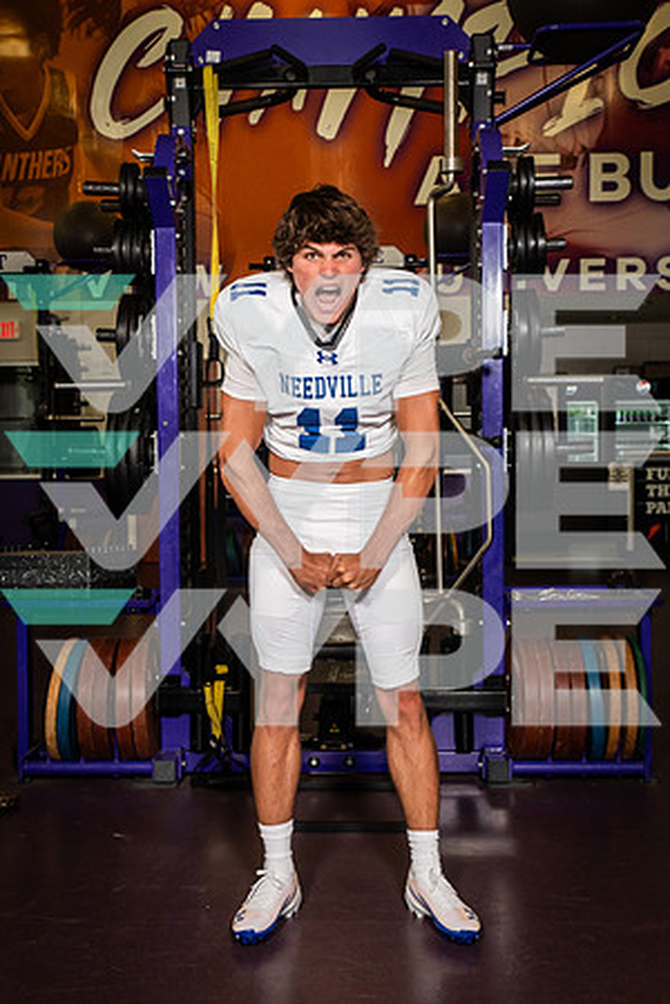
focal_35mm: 46
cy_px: 502
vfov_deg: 42.7
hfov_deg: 29.2
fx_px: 1284
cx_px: 335
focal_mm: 46
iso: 800
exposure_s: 1/320
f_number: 7.1
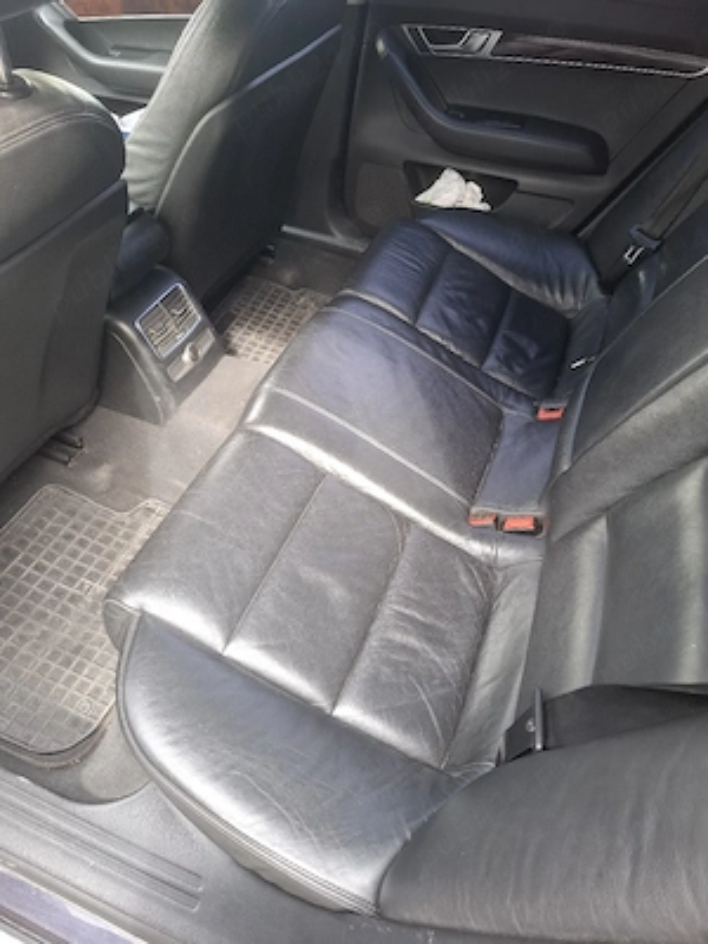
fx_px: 627
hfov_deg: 58.9
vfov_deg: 73.9
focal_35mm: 23
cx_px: 354
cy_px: 472
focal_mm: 5.54
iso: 160
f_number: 1.8
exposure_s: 1/100
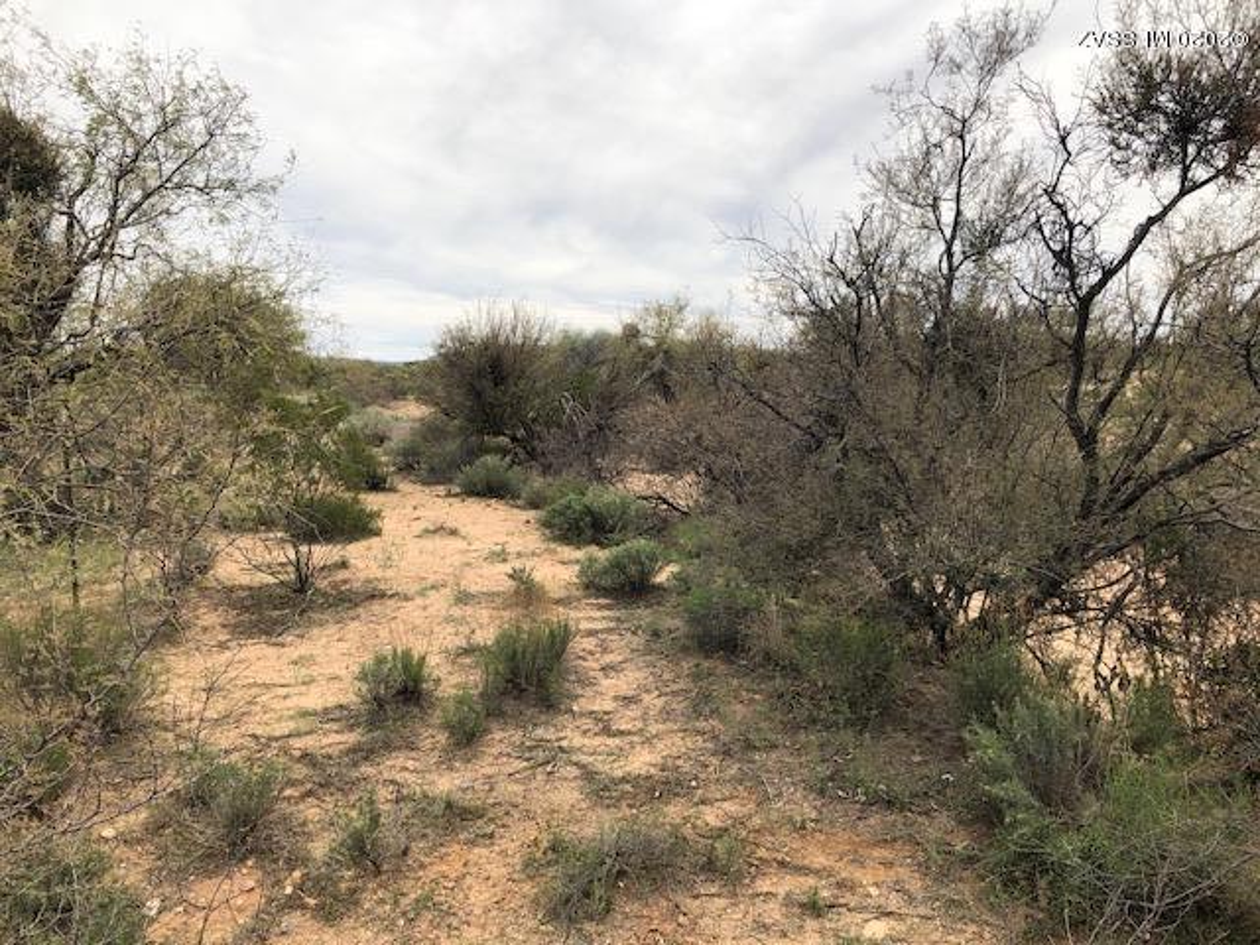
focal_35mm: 28
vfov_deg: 49.7
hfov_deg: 63.4
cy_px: 472
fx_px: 1019
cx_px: 630
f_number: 1.8
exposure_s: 1/2088
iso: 20
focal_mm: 3.99
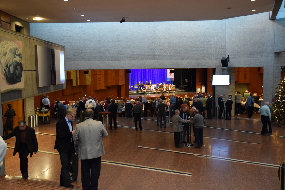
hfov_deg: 53.1
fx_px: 285
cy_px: 95
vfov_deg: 36.9
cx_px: 142
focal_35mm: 36
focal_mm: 24
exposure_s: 1/60
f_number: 4
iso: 2800
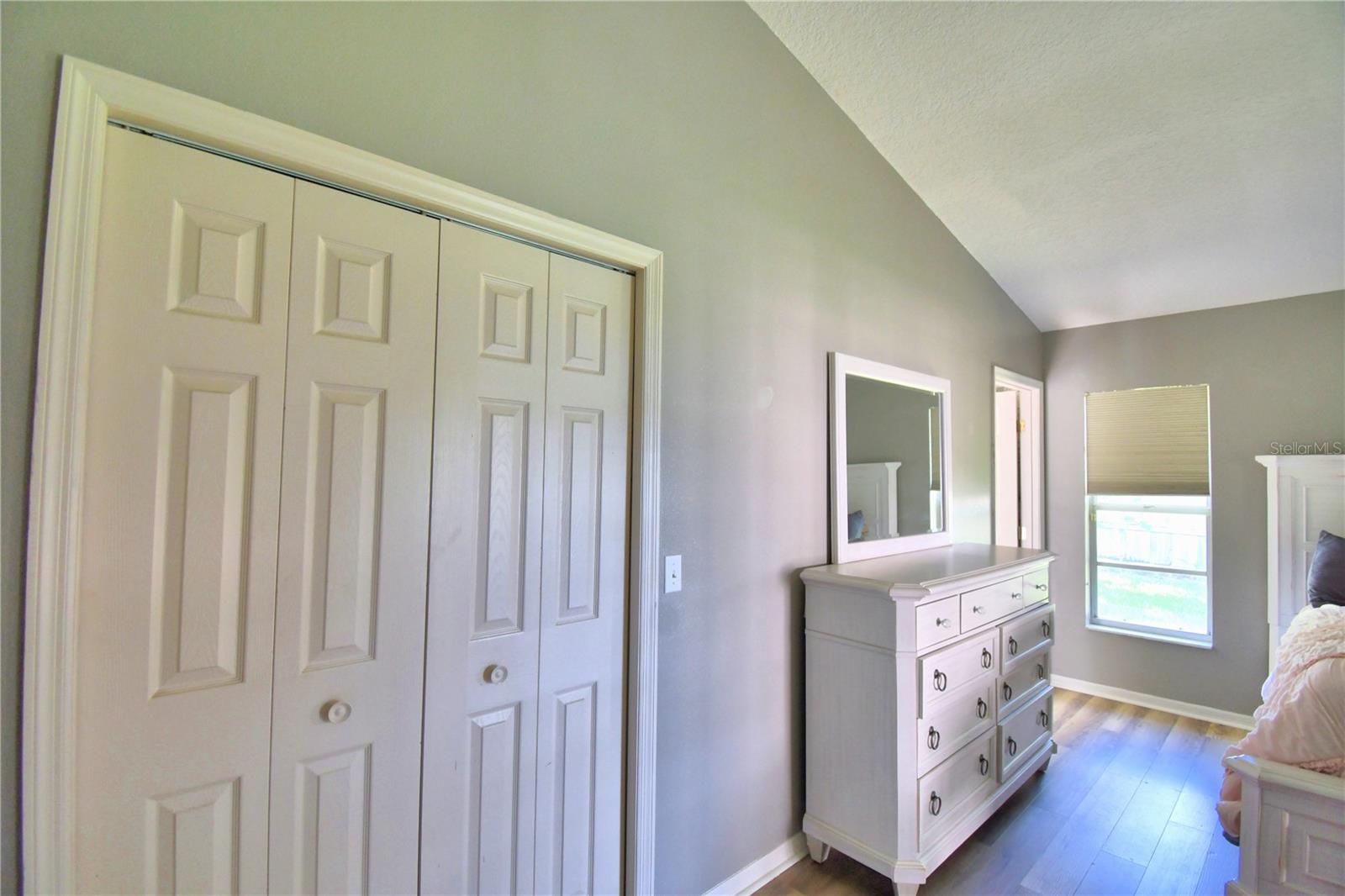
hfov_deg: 100.4
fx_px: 560
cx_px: 672
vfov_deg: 77.3
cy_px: 448
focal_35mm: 15
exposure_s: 1/30
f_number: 4.5
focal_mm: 10
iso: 450
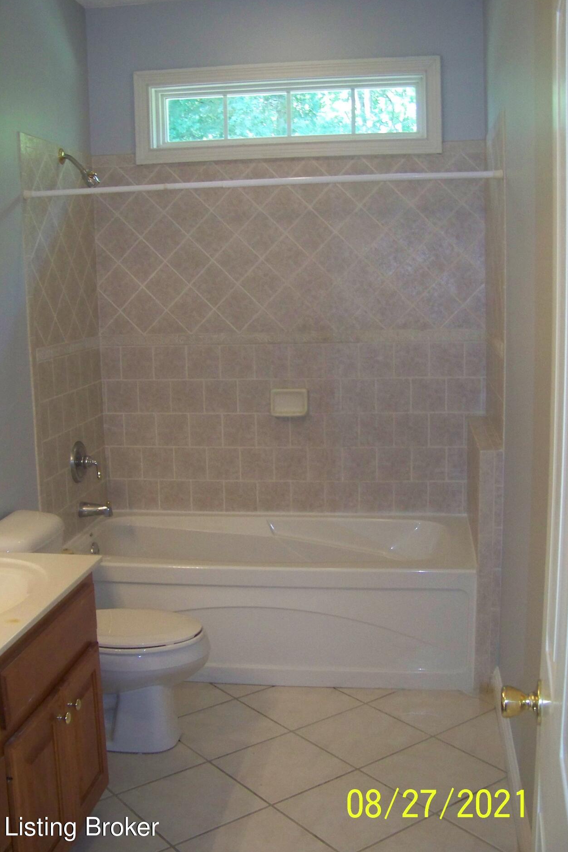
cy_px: 413
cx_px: 260
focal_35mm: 40
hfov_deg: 33.4
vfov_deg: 48.5
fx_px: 947
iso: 200
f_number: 2.8
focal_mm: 5.85
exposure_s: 1/30
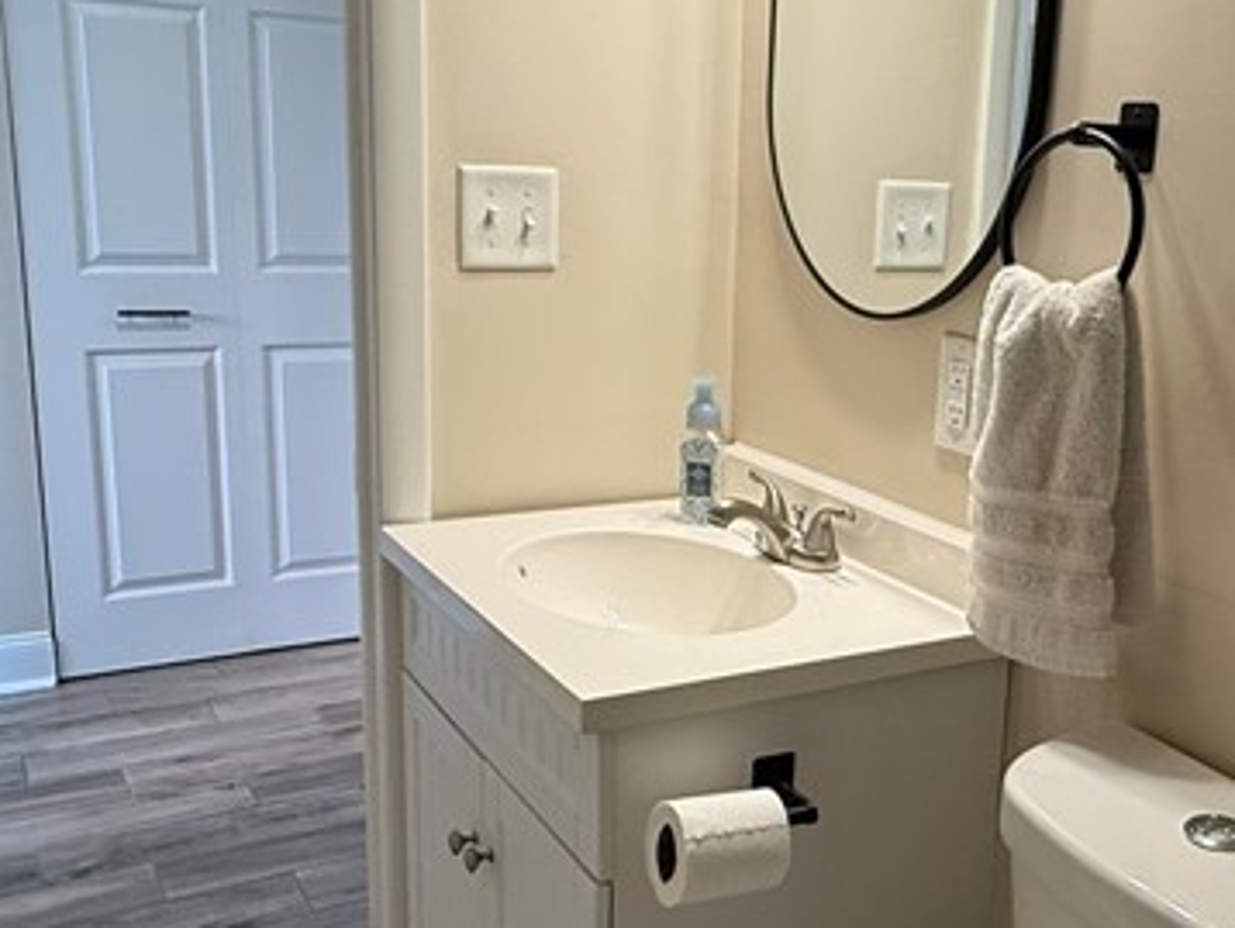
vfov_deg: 36.0
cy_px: 504
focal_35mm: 40
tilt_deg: -13.2
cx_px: 821
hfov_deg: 46.1
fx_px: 1428
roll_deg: -3.8
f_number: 2.2
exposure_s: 1/120
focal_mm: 2.22
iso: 160
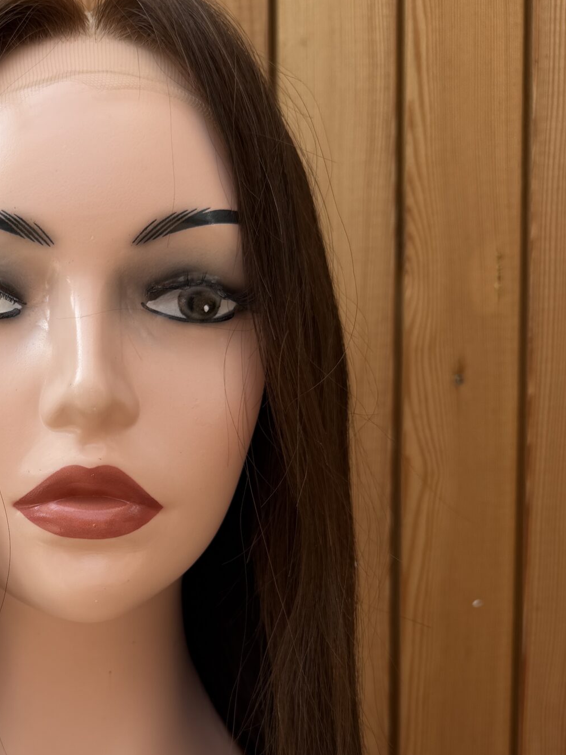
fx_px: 1003
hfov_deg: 30.2
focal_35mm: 46
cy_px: 528
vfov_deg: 40.5
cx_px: 60
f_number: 1.78
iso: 80
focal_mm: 6.76
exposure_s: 1/617
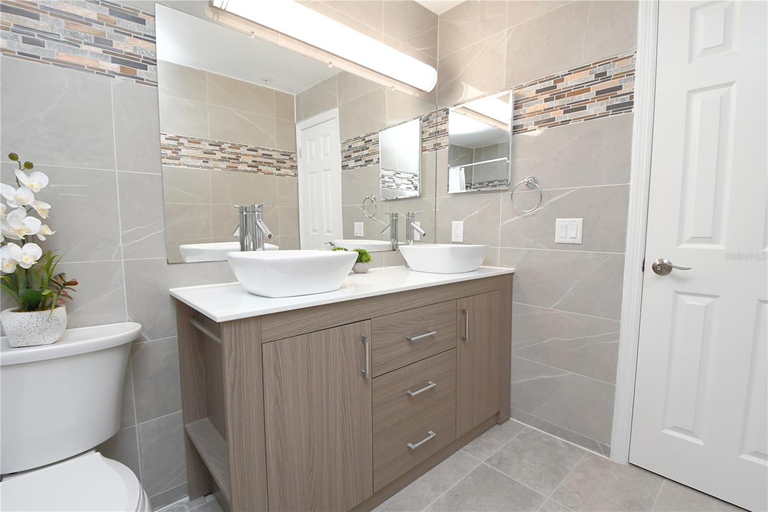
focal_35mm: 15
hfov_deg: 100.4
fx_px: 320
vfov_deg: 77.3
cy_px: 256
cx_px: 384
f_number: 7.1
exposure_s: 1/60
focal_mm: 10
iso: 800
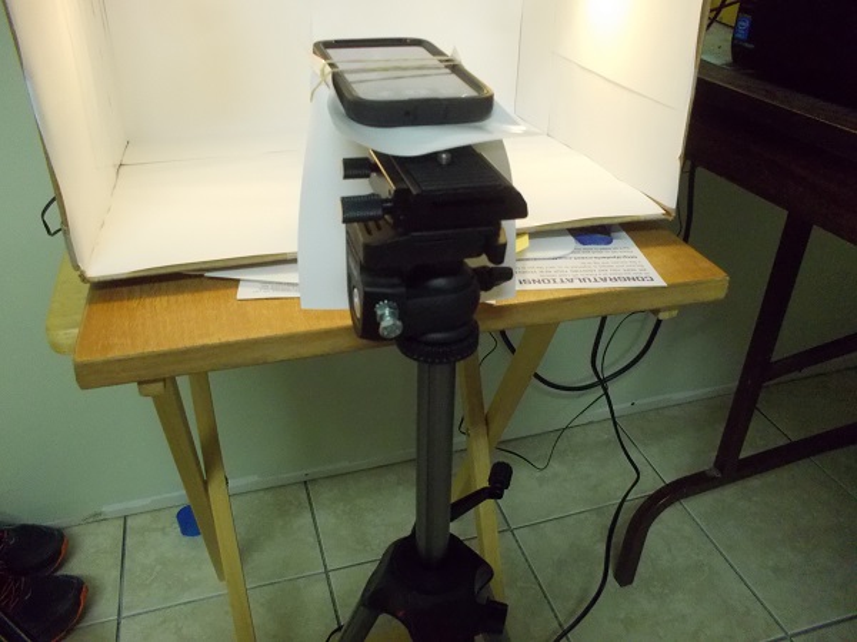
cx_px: 428
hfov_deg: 61.7
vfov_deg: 48.2
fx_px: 718
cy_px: 321
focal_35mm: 29
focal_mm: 4.1
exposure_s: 1/25
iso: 400
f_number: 3.3
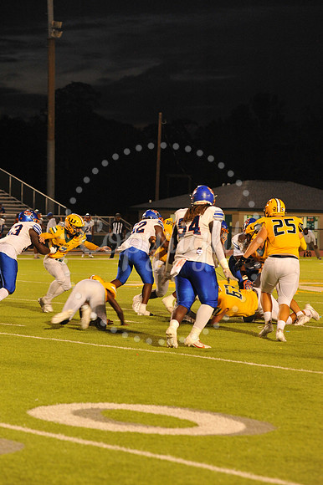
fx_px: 1617
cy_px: 242
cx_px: 162
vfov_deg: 17.1
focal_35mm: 120
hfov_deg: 11.4
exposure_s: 1/160
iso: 3200
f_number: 4.5
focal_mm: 120
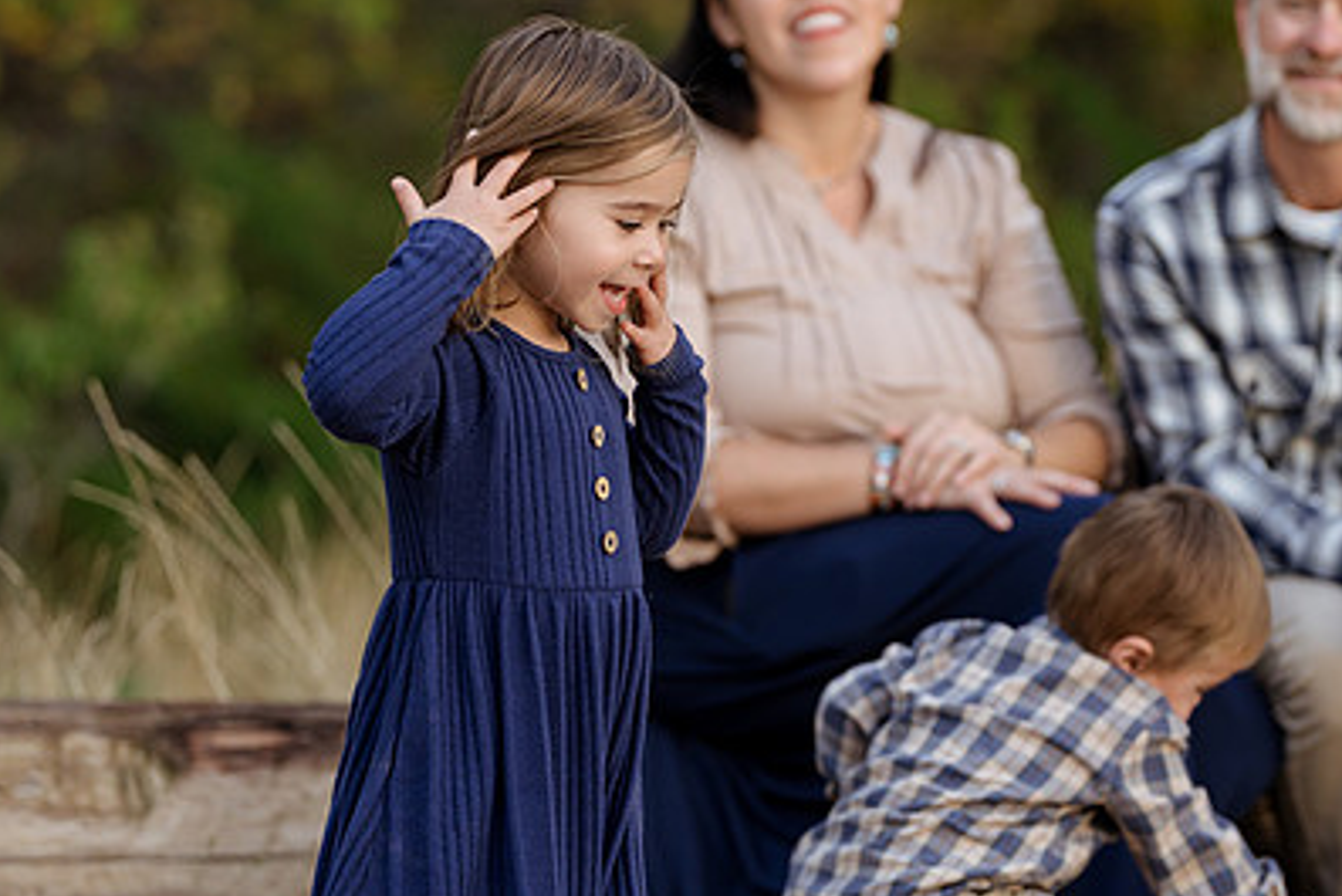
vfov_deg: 8.5
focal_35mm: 162
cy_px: 431
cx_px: 784
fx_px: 6041
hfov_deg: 12.7
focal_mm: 111
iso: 1000
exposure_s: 1/400
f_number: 2.8
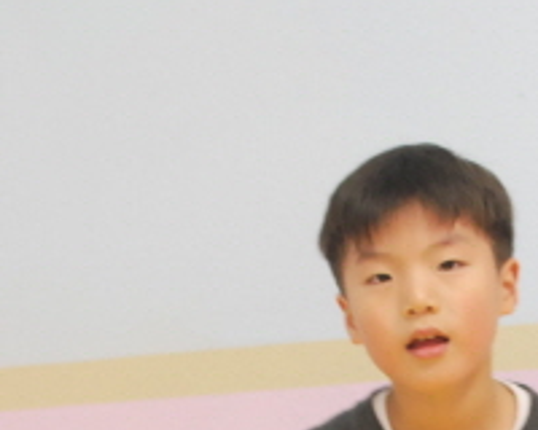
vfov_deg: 9.7
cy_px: 519
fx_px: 2508
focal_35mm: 158
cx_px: 471
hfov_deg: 12.2
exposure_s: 1/50
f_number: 3.2
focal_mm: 35
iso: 800
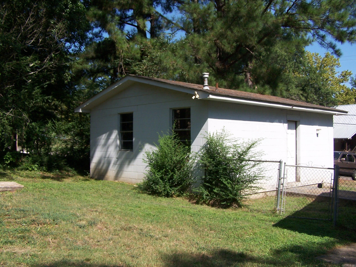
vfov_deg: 37.7
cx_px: 178
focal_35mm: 38
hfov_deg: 49.0
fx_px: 391
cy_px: 134
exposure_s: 1/640
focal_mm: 6.3
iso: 80
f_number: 4
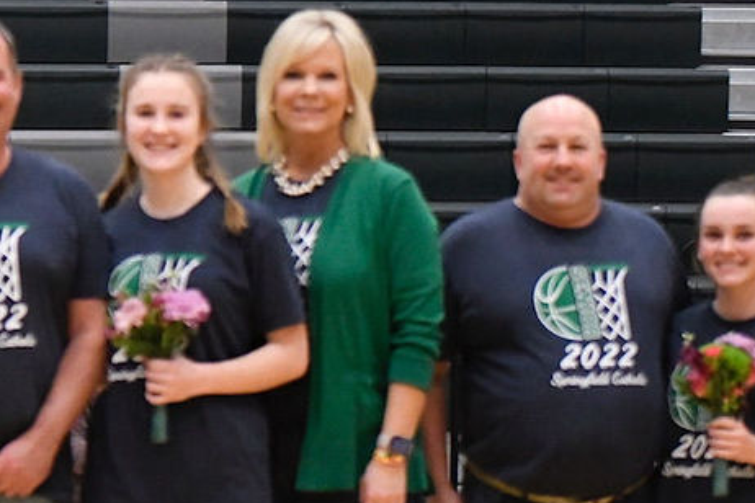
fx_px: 6501
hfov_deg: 6.6
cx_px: -392
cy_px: 191
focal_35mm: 310
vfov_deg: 4.4
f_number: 2.8
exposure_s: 1/500
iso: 5000
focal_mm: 70
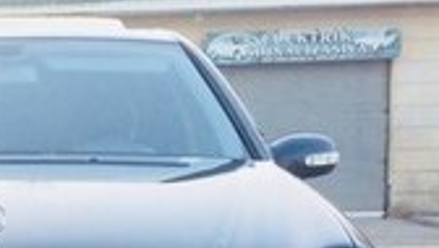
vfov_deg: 9.6
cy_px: 351
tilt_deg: -7.5
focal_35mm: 124
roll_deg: -0.5
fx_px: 1445
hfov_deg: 16.3
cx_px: -136
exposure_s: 1/120
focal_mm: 4.15
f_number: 2.2
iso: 32
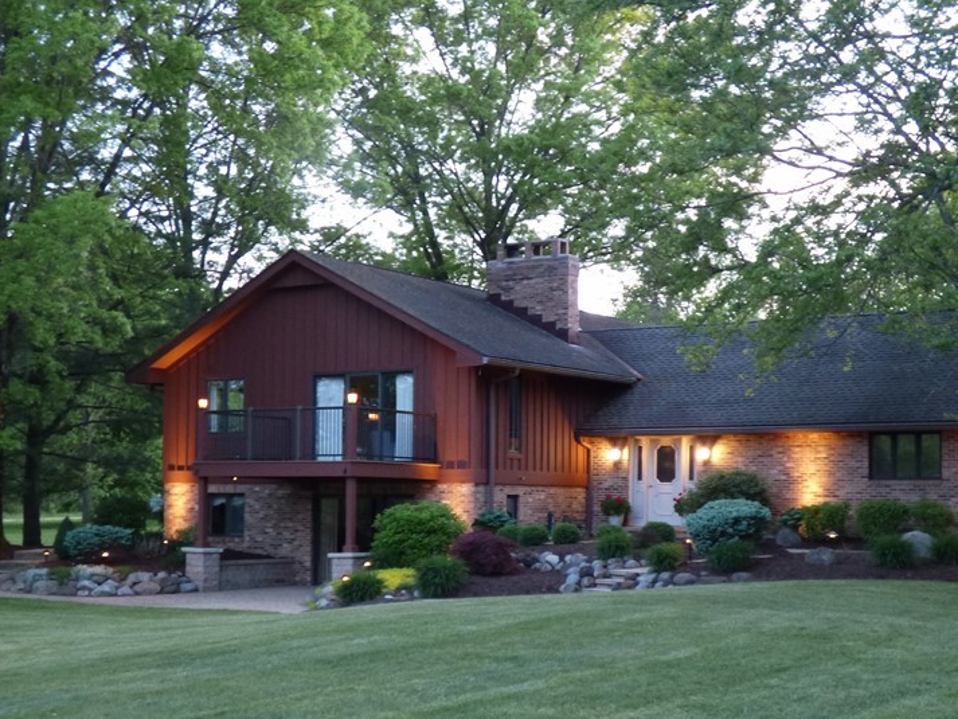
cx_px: 520
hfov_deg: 34.3
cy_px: 427
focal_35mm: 56
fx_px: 1550
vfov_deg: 26.1
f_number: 3.5
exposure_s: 1/5
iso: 400
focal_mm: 6.8
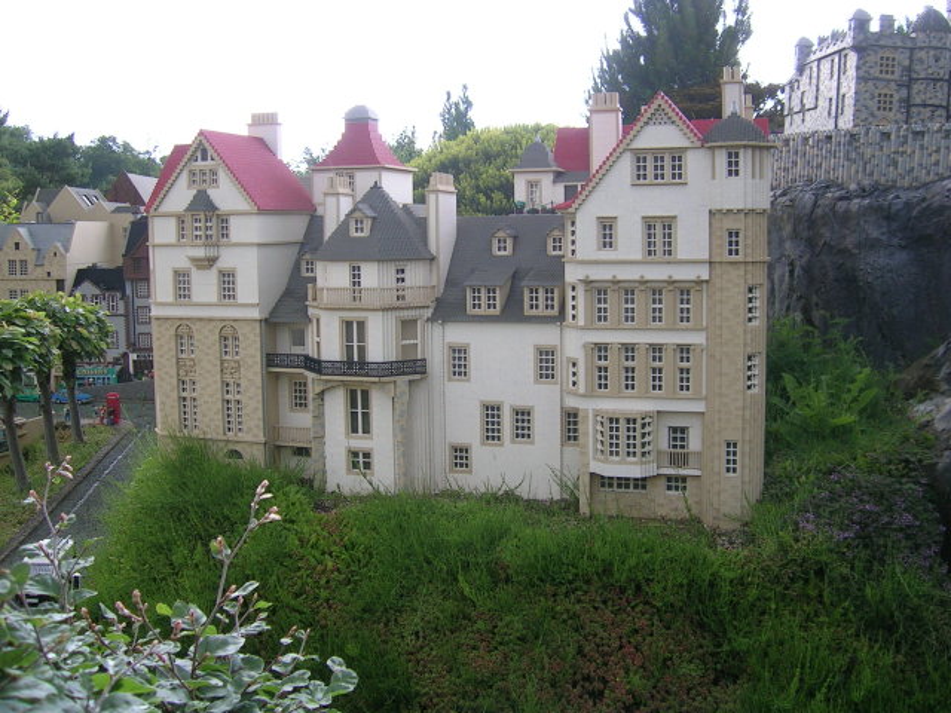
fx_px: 962
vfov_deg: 40.7
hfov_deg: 52.6
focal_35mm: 35
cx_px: 476
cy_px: 356
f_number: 2.8
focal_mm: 5.4
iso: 50
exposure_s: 1/131
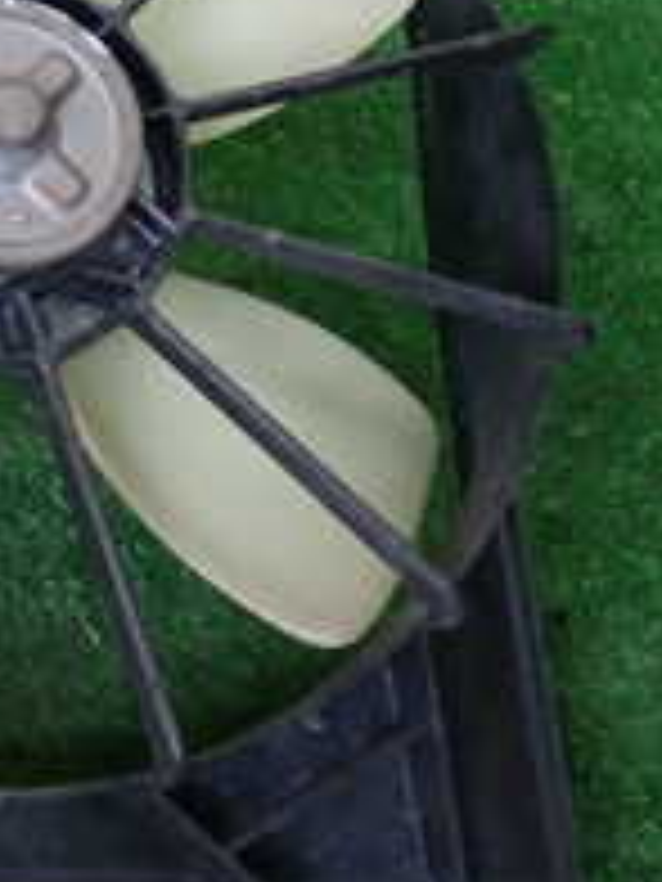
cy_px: 225
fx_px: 2346
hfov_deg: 13.6
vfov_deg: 21.1
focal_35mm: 92
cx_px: -671
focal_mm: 5.4
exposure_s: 1/50
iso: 200
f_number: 2.3
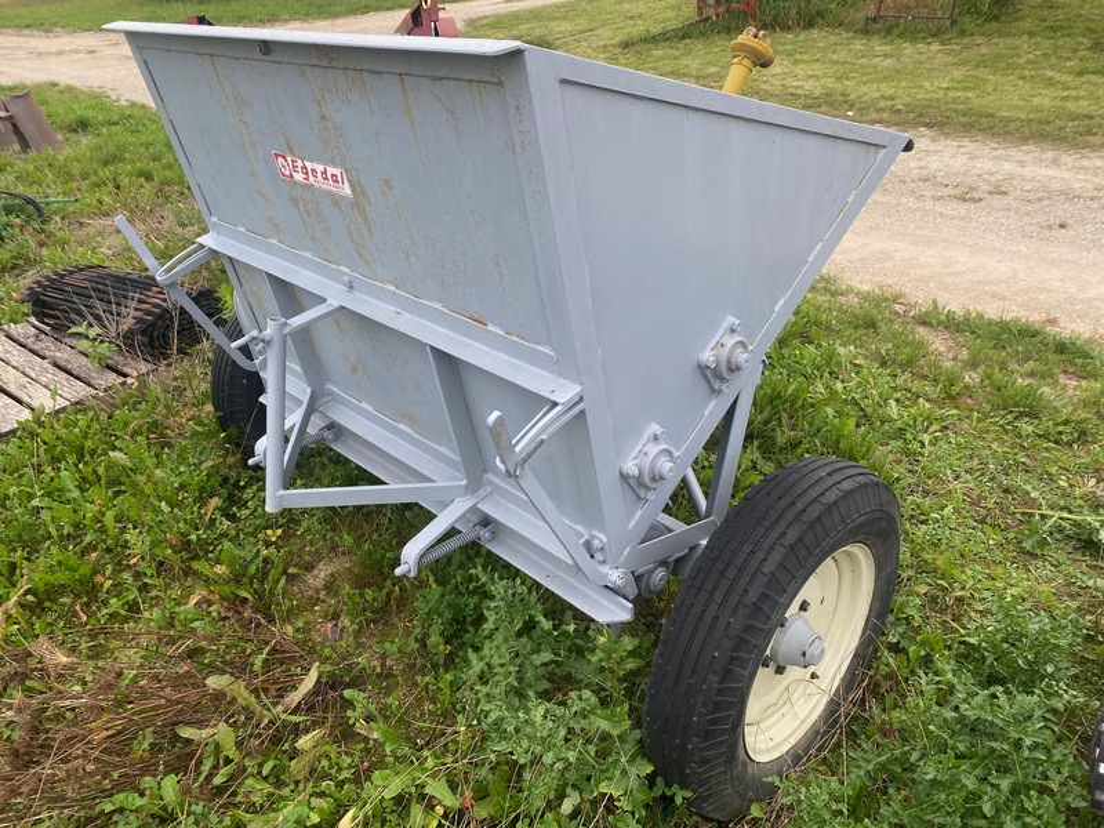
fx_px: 829
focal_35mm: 26
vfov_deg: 53.1
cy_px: 414
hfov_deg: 67.3
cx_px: 552
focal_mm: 4.25
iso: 32
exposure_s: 1/279
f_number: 1.8
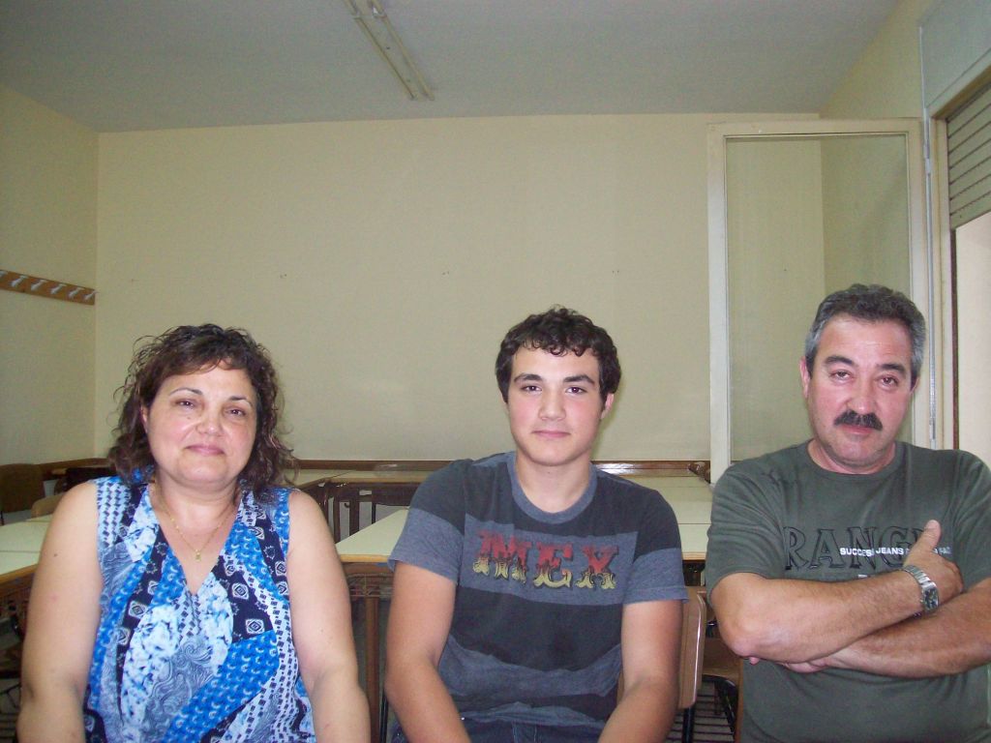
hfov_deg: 51.4
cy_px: 372
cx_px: 496
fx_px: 1031
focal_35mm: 36
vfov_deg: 39.7
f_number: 2.7
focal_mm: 6
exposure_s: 1/64
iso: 200
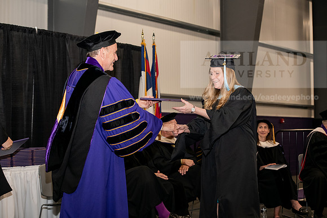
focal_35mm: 70
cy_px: 109
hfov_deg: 28.8
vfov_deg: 19.5
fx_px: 636
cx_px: 164
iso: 1600
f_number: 5.6
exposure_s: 1/200
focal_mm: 70
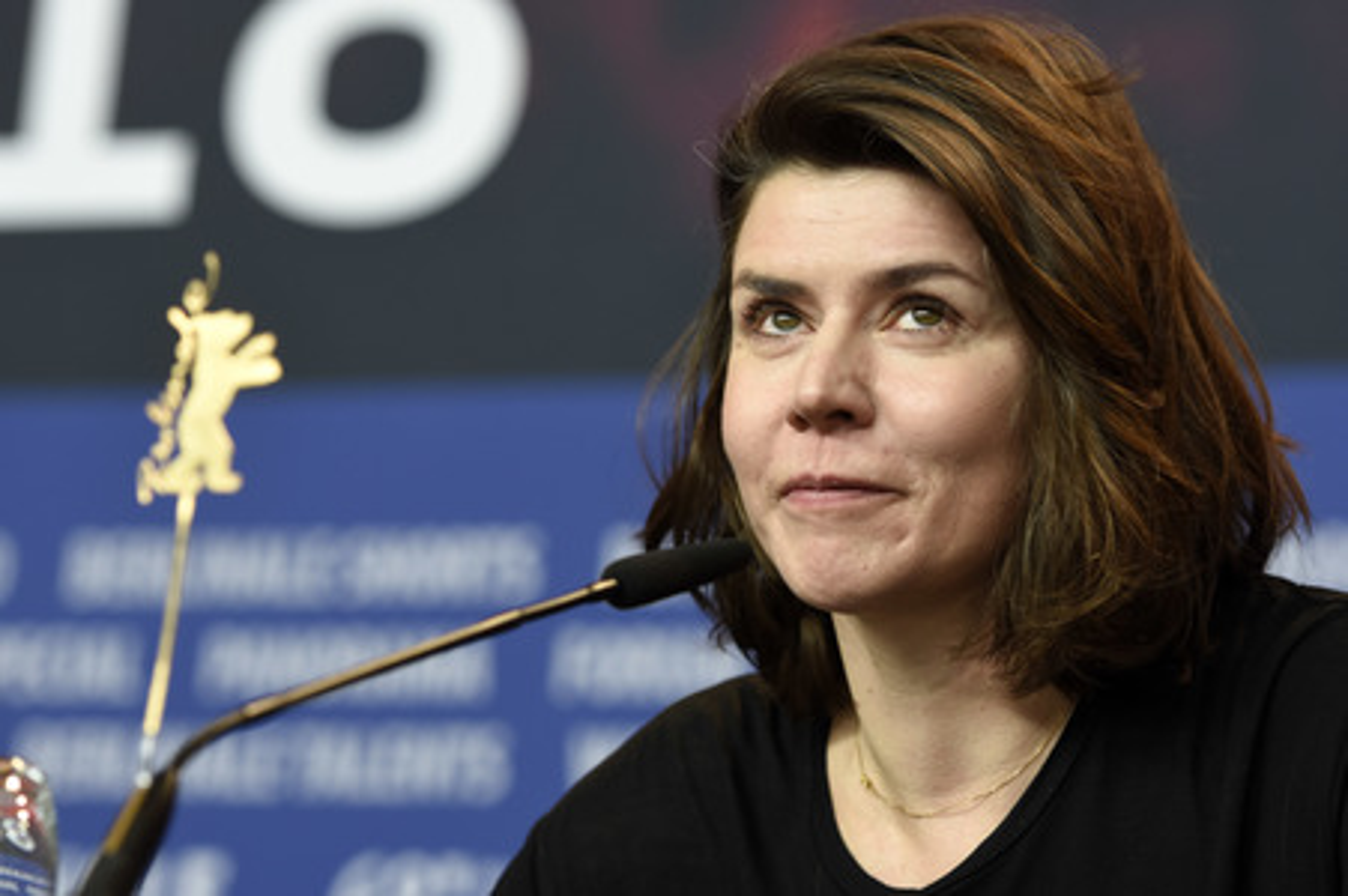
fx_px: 7296
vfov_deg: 7.0
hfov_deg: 10.6
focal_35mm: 195
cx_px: 674
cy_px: 448
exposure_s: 1/250
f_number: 3.5
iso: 640
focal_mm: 130
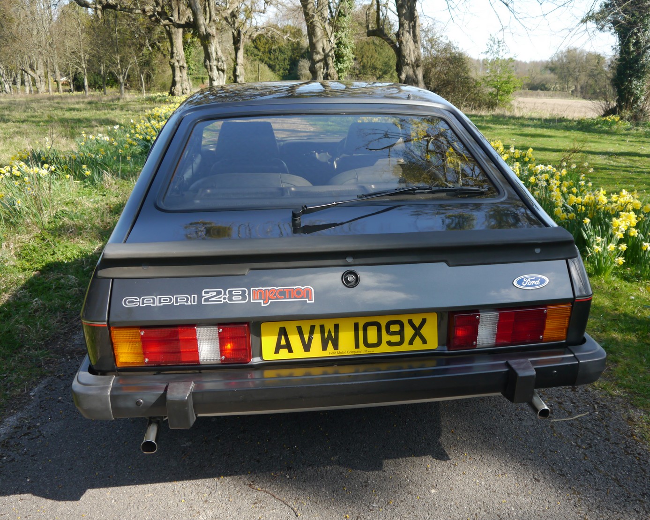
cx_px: 359
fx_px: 693
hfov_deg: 50.2
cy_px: 281
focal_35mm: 36
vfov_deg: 41.1
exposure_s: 1/125
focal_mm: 16
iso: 160
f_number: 4.5
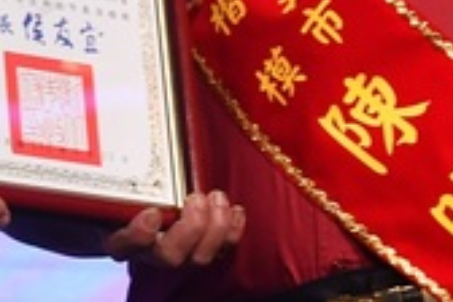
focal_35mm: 415
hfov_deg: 5.0
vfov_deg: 3.3
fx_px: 5222
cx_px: -27
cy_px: -113
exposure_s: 1/125
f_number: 5.6
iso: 1250
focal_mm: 58
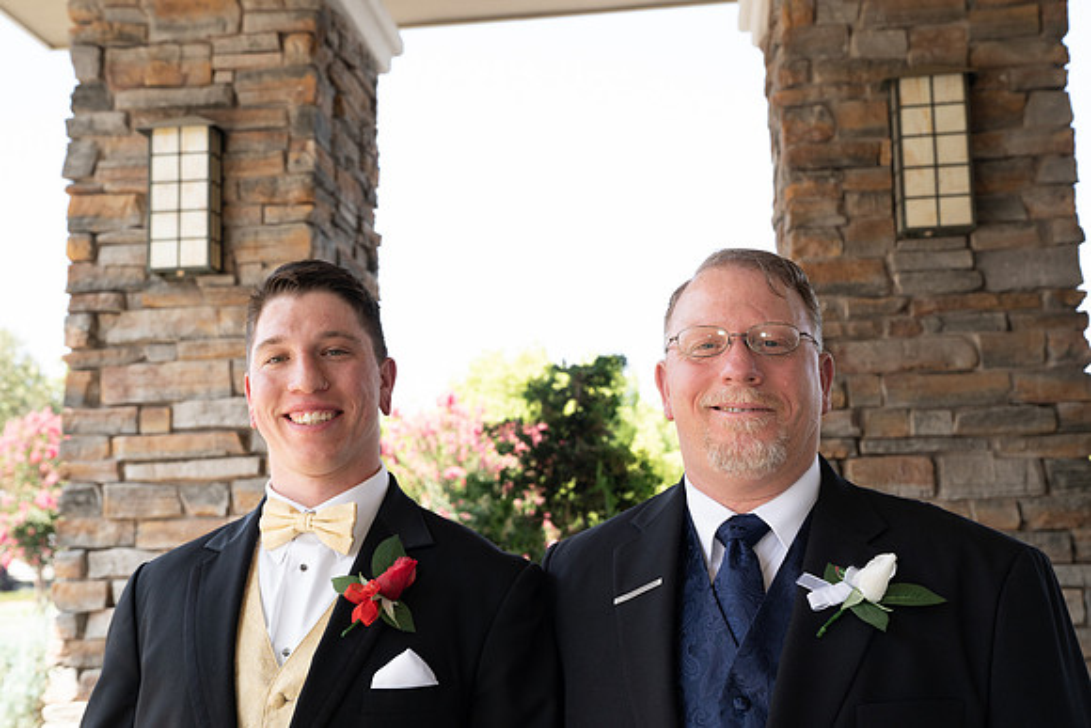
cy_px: 364
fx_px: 1273
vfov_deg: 31.9
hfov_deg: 46.4
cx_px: 546
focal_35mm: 42
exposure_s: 1/160
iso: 400
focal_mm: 42
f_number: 6.3
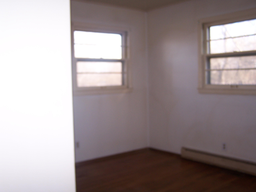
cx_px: 128
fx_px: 281
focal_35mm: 38
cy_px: 96
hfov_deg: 49.0
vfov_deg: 37.7
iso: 80
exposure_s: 1/60
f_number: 2.8
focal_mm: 6.3
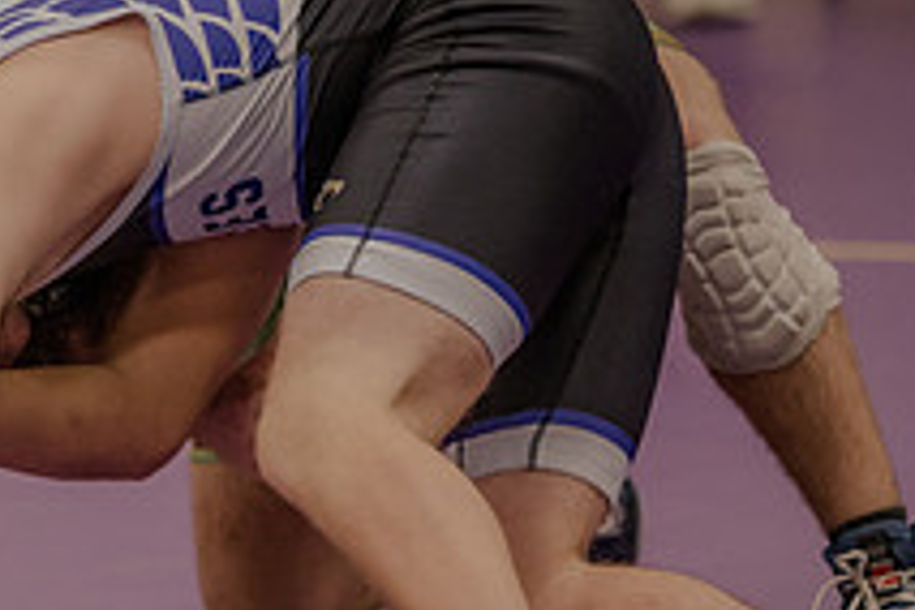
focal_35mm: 518
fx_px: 13165
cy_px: 344
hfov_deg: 4.0
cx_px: 159
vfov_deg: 2.7
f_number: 2.8
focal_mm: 190
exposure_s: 1/250
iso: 3200
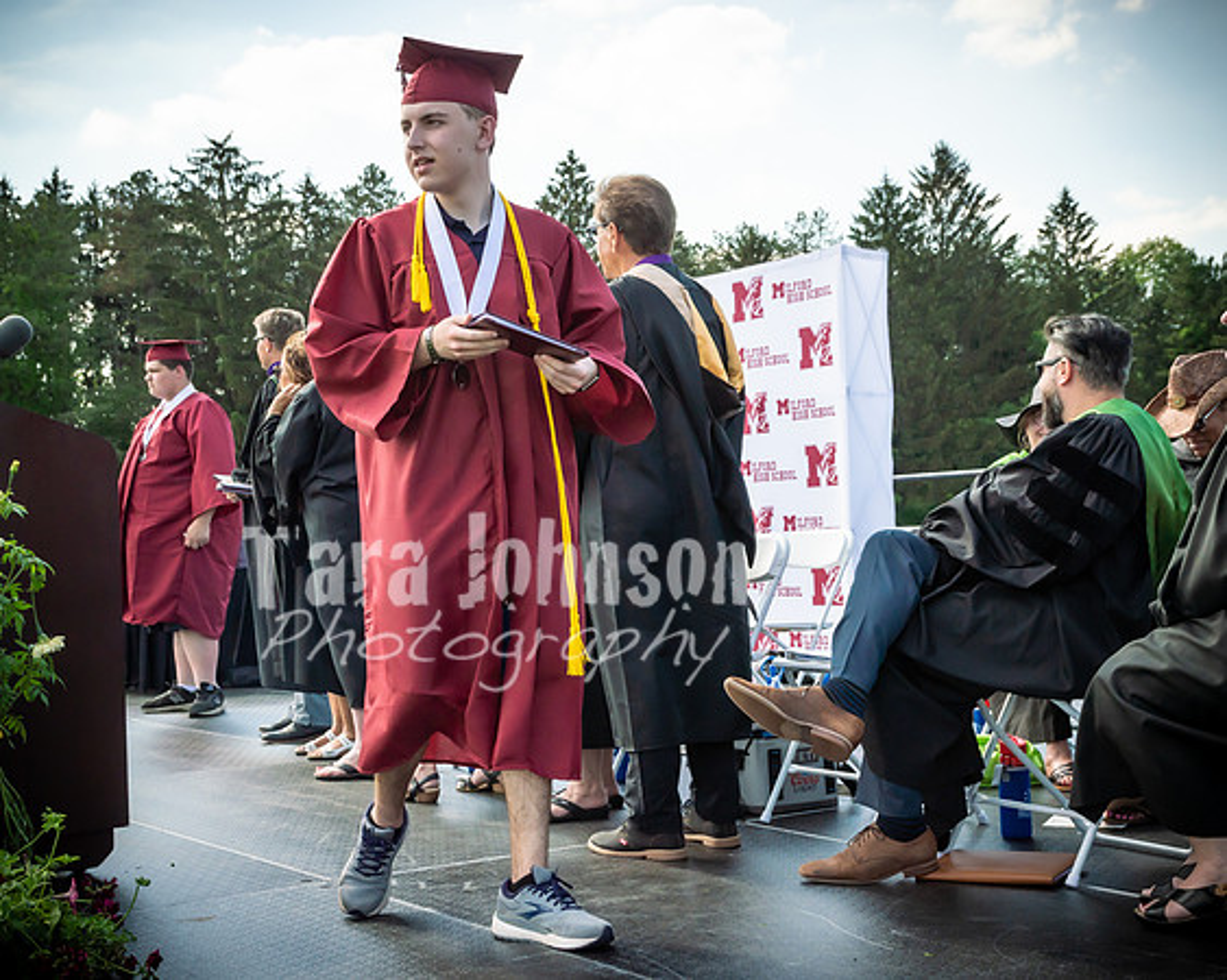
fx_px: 1781
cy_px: 490
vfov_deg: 30.8
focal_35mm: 49
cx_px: 614
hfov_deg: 38.0
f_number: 7.1
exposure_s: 1/800
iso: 200
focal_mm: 29
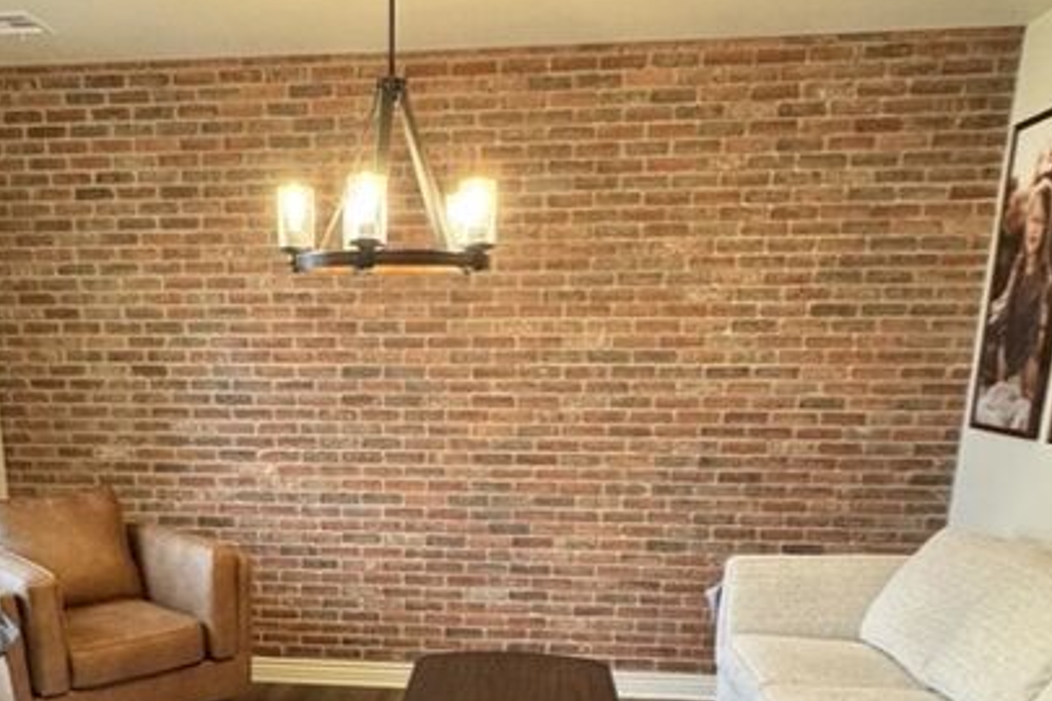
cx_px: 383
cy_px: 659
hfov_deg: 52.5
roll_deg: -0.7
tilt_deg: -17.8
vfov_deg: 34.4
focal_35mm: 36
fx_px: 1052
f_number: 2.2
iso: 500
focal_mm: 2.22
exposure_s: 1/60
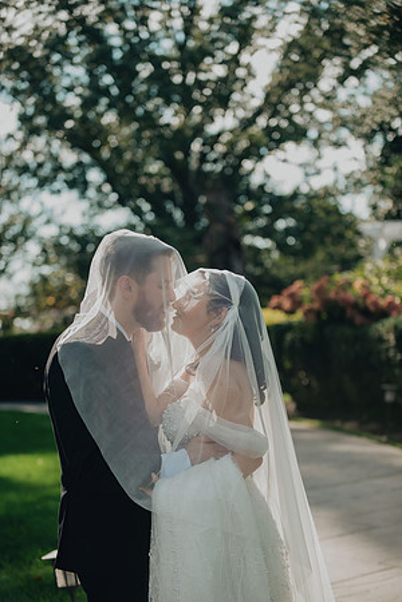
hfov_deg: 19.5
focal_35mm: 70
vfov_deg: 28.8
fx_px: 1172
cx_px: 201
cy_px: 301
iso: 800
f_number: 2.8
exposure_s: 1/4000
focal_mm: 70
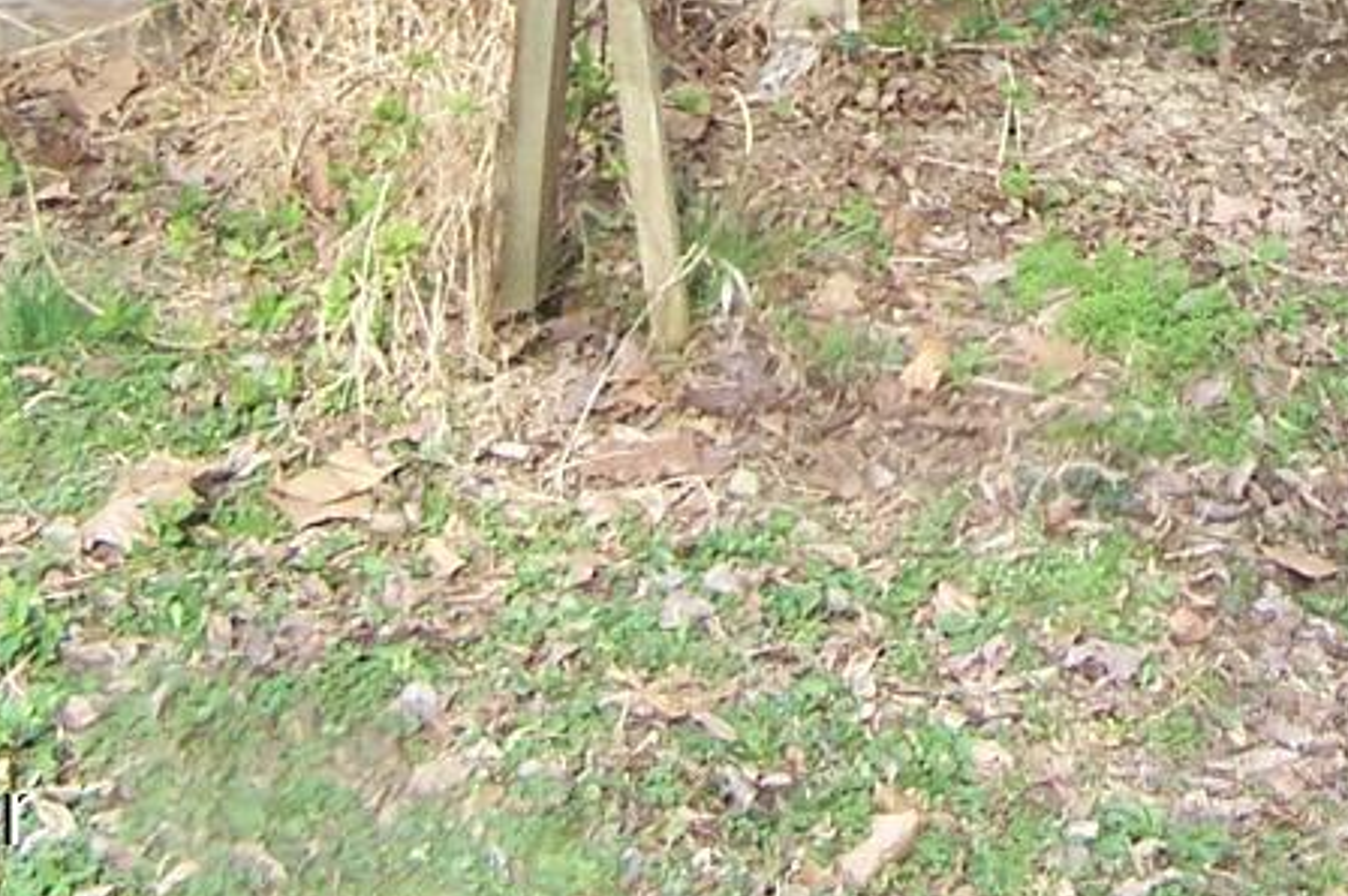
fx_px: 5126
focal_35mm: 137
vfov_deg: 9.5
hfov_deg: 14.6
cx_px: 1456
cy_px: -782
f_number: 2.8
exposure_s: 1/180
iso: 80
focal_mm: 6.3
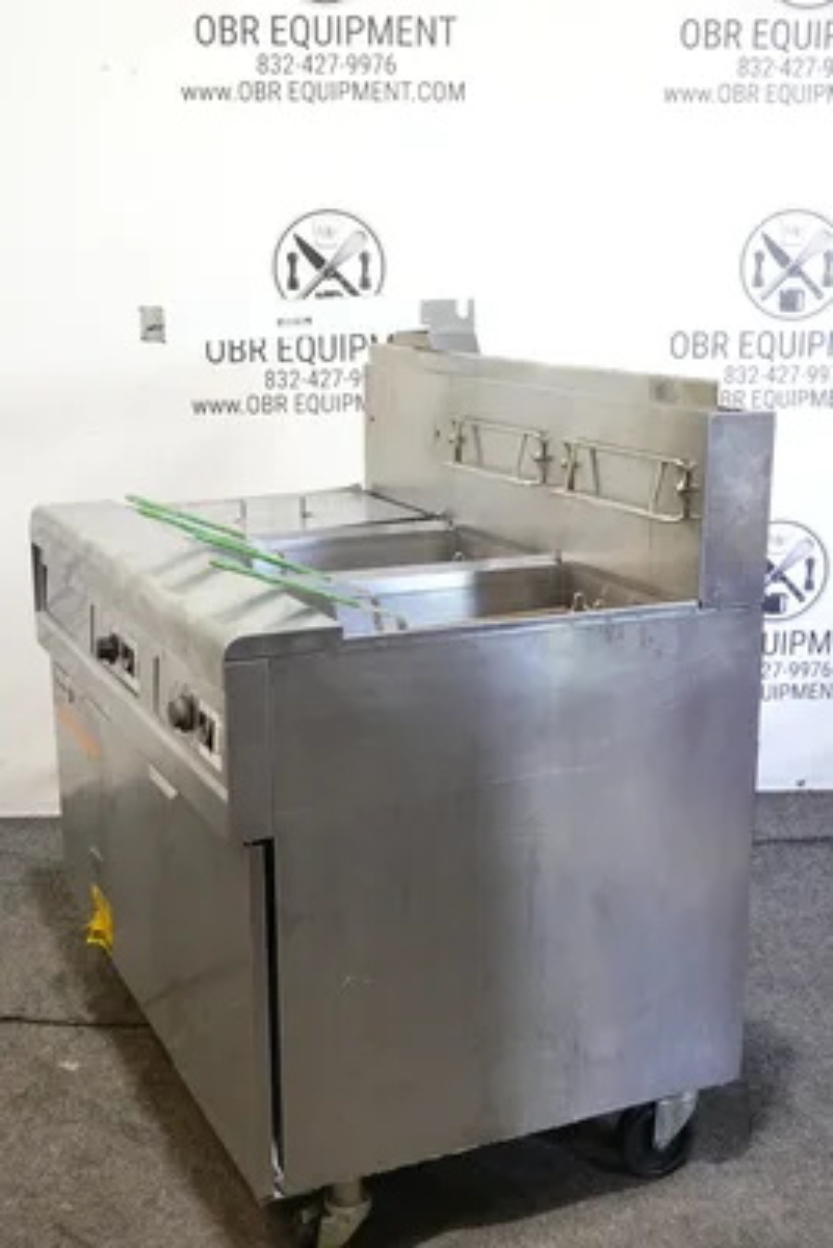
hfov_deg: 29.9
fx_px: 1560
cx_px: 416
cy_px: 624
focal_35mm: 45
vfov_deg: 43.6
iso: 1600
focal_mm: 16.54
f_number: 4
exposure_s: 1/50
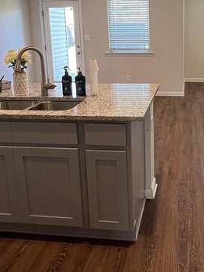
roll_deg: +0.9
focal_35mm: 36
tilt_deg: -10.2
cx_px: 151
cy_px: 86
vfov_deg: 50.3
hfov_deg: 38.7
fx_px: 283
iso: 160
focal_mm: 1.57
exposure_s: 1/60
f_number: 1.8
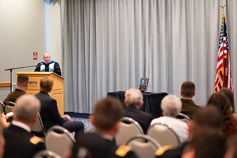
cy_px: 79
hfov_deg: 23.9
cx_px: 118
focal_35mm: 85
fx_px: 559
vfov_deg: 16.1
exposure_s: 1/200
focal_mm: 85
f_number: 1.8
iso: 1000
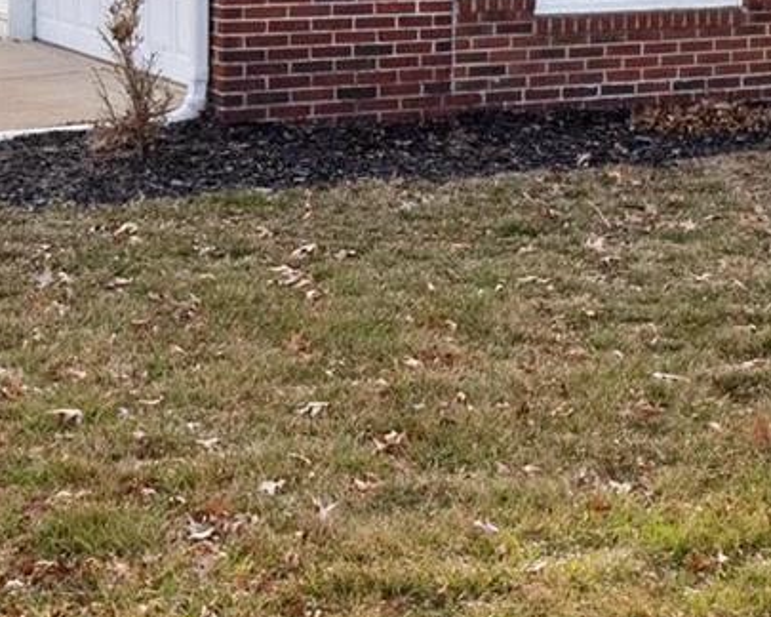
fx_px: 2031
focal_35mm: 89
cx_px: 1119
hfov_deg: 19.1
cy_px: -107
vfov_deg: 16.6
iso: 400
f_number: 8
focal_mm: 12
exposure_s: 1/250
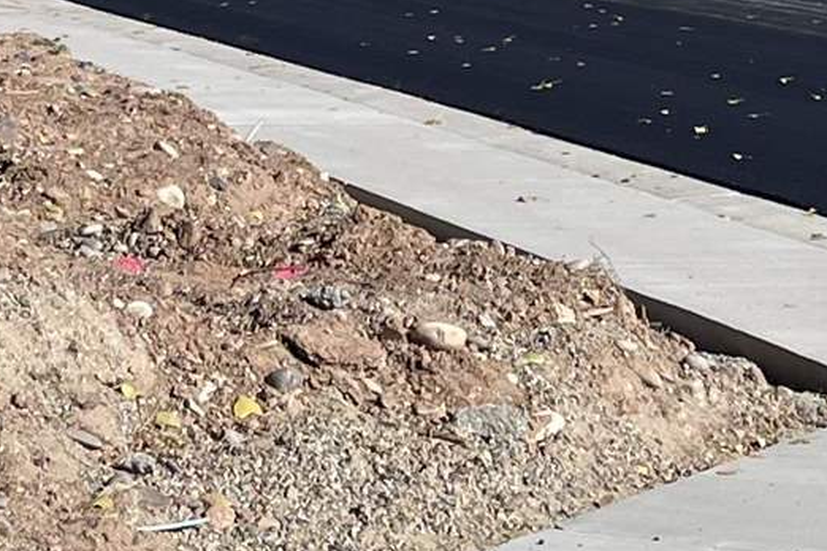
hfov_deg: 13.4
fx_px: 3514
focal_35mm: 153
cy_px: -355
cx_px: 588
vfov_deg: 8.7
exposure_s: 1/4525
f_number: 1.6
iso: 32
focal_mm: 5.1
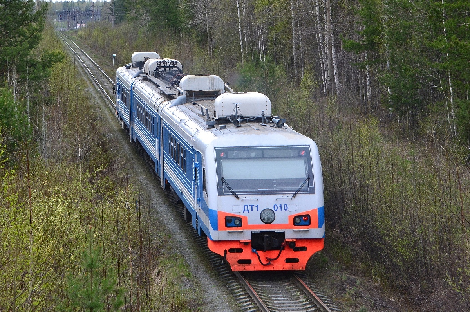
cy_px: 156
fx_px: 1213
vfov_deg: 14.7
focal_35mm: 93
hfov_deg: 21.9
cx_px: 235
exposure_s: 1/400
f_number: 11
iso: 800
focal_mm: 62
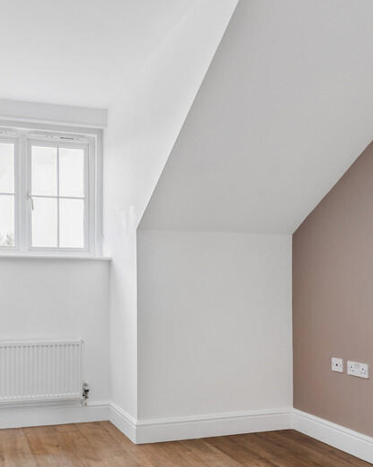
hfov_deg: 42.7
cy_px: 292
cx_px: 80
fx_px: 456
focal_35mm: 33
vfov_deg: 53.6
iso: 800
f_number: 6.3
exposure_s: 1/40
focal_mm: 18
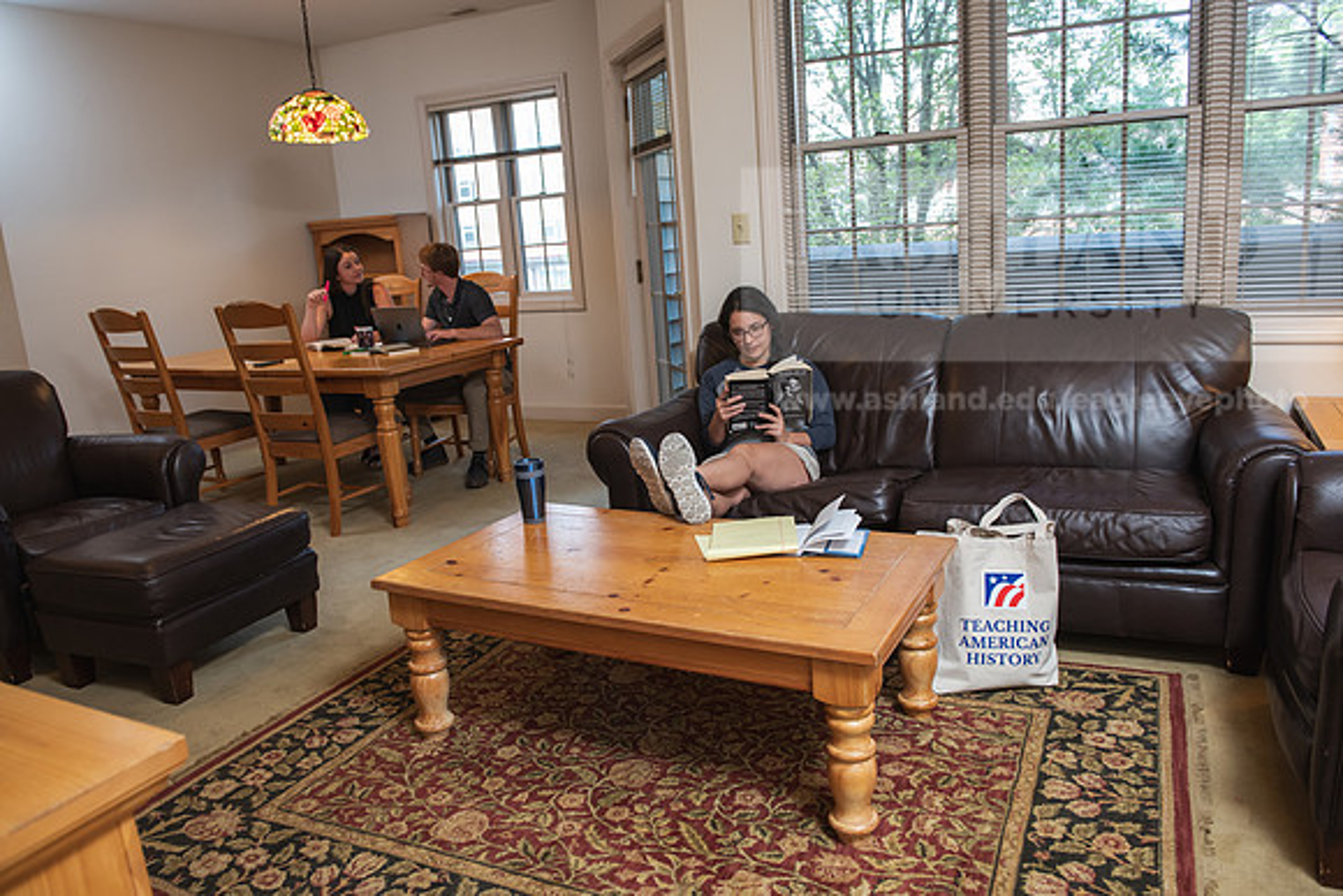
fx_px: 1007
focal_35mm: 27
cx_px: 672
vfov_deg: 48.0
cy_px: 448
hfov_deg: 67.4
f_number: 4
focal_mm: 27
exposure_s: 1/125
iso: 1000
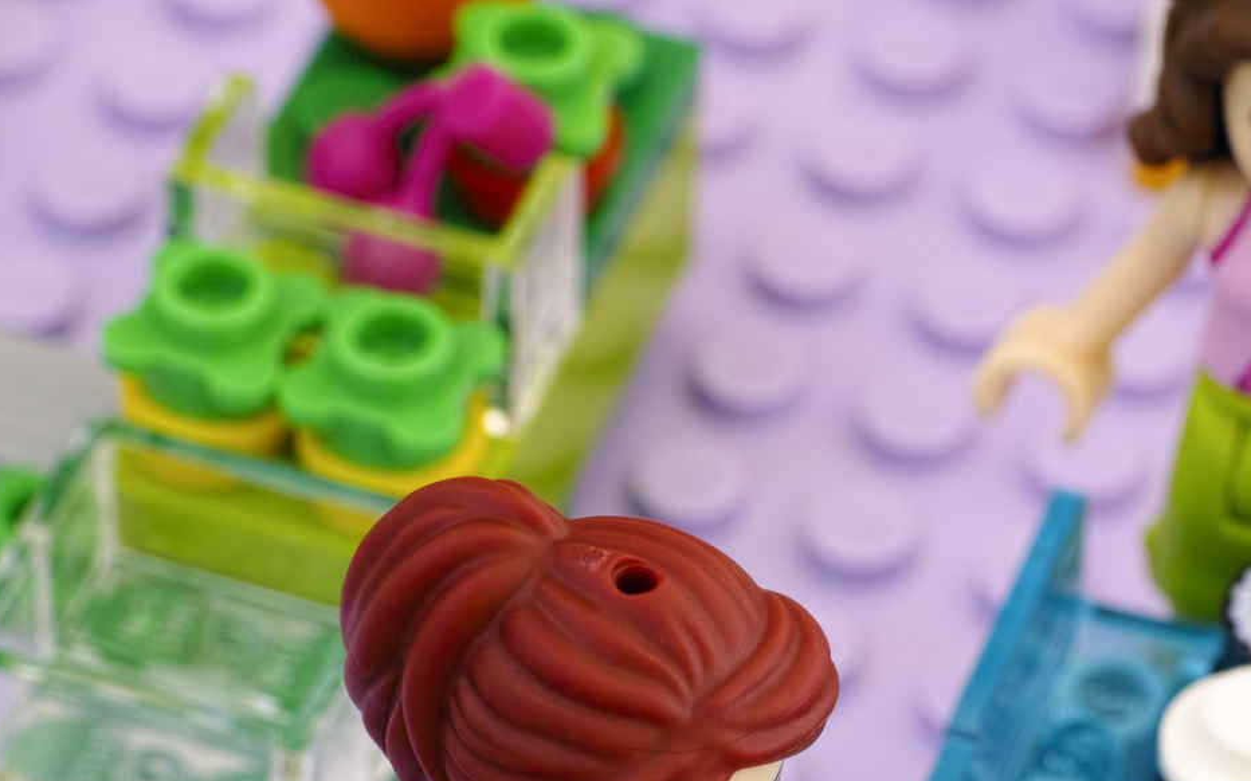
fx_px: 5931
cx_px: 1042
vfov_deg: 7.5
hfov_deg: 12.0
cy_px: 862
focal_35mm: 174
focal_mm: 50
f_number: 11
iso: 100
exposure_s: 4
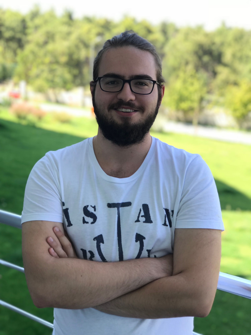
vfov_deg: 33.8
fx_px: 551
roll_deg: -1.9
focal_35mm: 57
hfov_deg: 25.7
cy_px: 168
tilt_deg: -9.8
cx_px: 126
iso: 20
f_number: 2.8
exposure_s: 1/136
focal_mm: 6.6
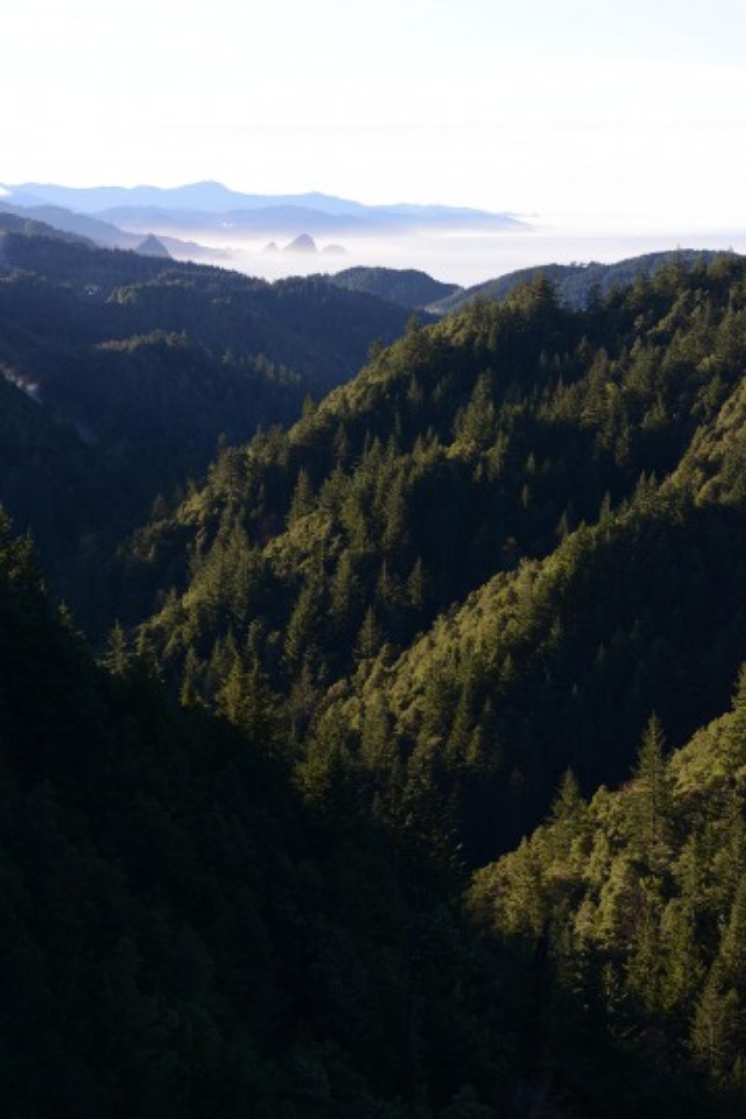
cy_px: 560
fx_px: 2176
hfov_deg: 19.5
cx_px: 373
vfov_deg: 28.8
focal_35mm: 70
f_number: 7.1
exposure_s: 1/1000
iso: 800
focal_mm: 70
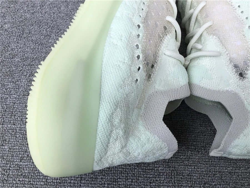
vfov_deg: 45.4
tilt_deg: -62.5
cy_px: 94
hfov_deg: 58.4
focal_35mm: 31
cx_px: 125
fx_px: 224
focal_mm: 3.3
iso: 25
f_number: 2.4
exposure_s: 1/431
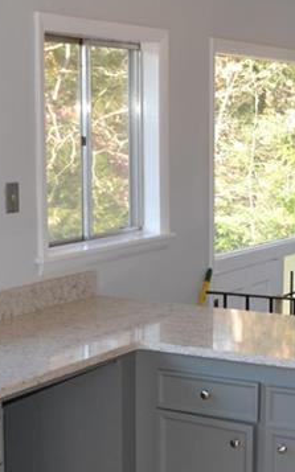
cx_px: 213
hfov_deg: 16.4
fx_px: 1017
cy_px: 267
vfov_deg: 26.1
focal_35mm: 79
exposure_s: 1/200
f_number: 3.5
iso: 360
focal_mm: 18
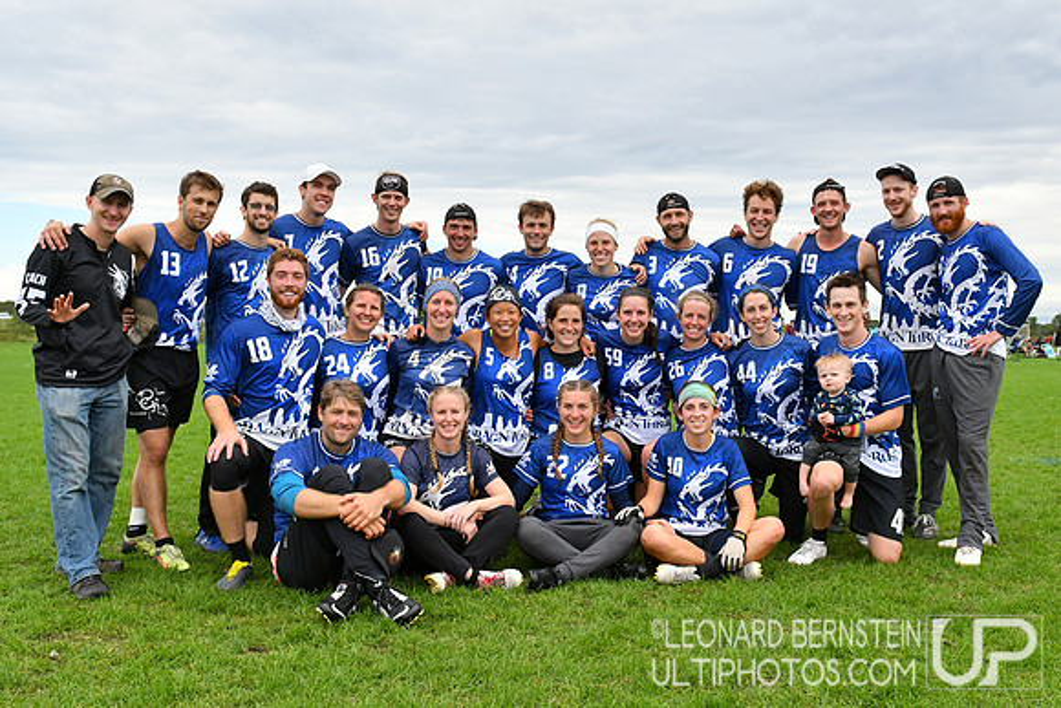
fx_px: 973
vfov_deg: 40.0
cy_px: 354
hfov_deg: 57.2
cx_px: 530
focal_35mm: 33
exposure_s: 1/1600
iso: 1600
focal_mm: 22
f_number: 8
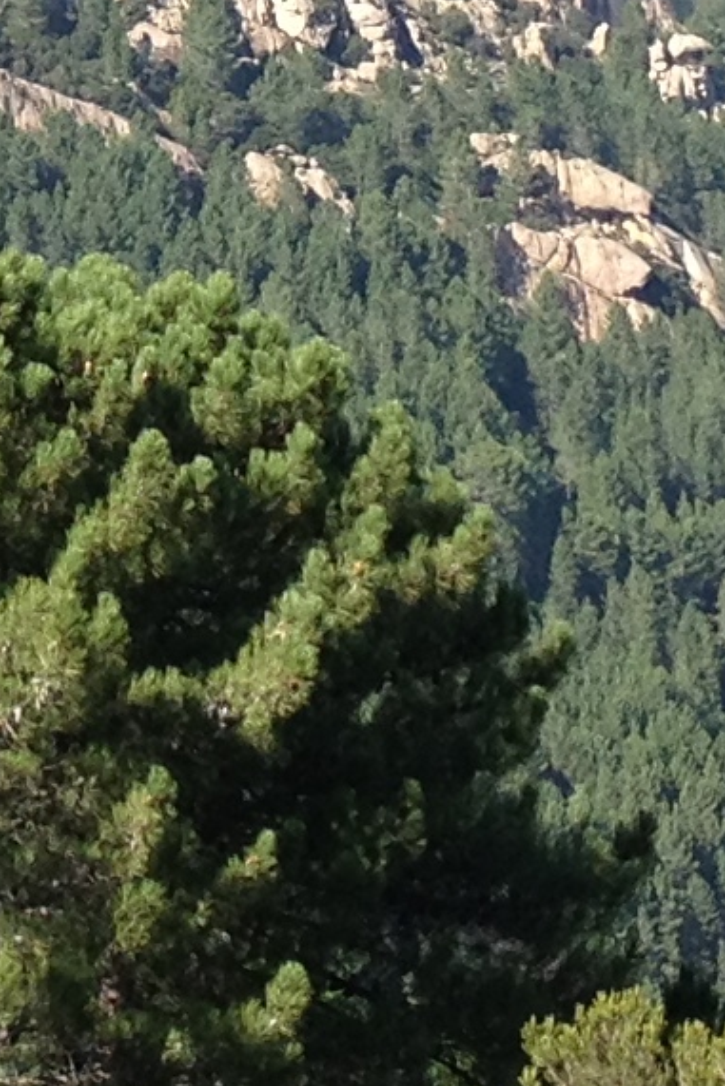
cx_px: -192
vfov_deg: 9.8
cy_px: -213
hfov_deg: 6.6
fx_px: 6279
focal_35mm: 208
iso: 64
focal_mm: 4.28
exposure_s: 1/717
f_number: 2.4
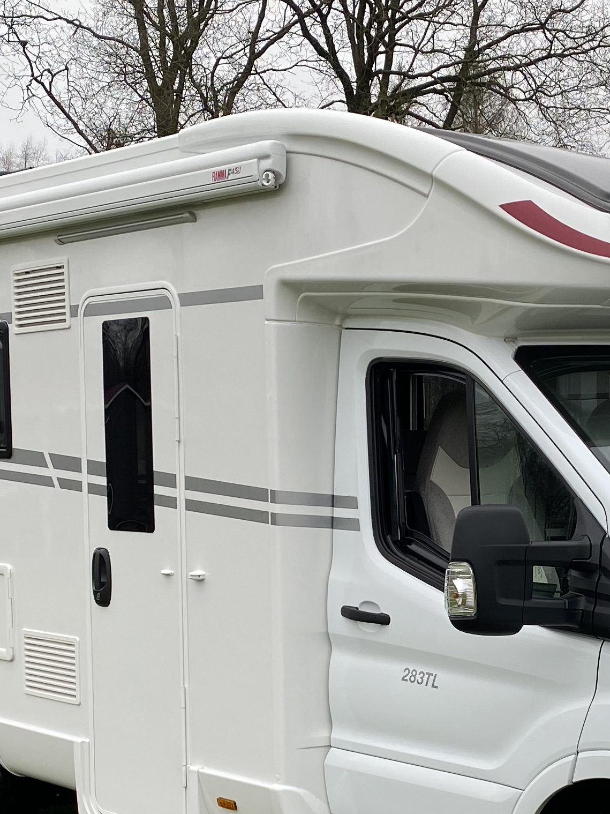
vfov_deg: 27.7
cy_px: 630
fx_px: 1621
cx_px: 538
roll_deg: -0.1
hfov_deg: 20.9
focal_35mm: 69
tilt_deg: -5.4
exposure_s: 1/473
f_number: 1.8
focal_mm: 4.25
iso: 32
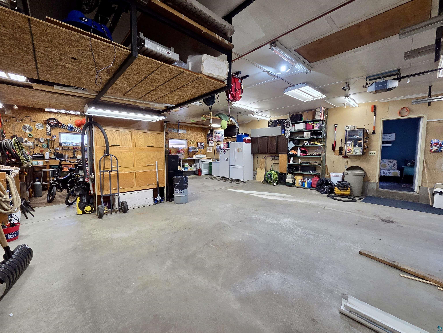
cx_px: 222
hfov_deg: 106.2
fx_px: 166
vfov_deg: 89.9
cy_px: 166
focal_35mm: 13
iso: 250
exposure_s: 1/120
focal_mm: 2.2
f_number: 2.2
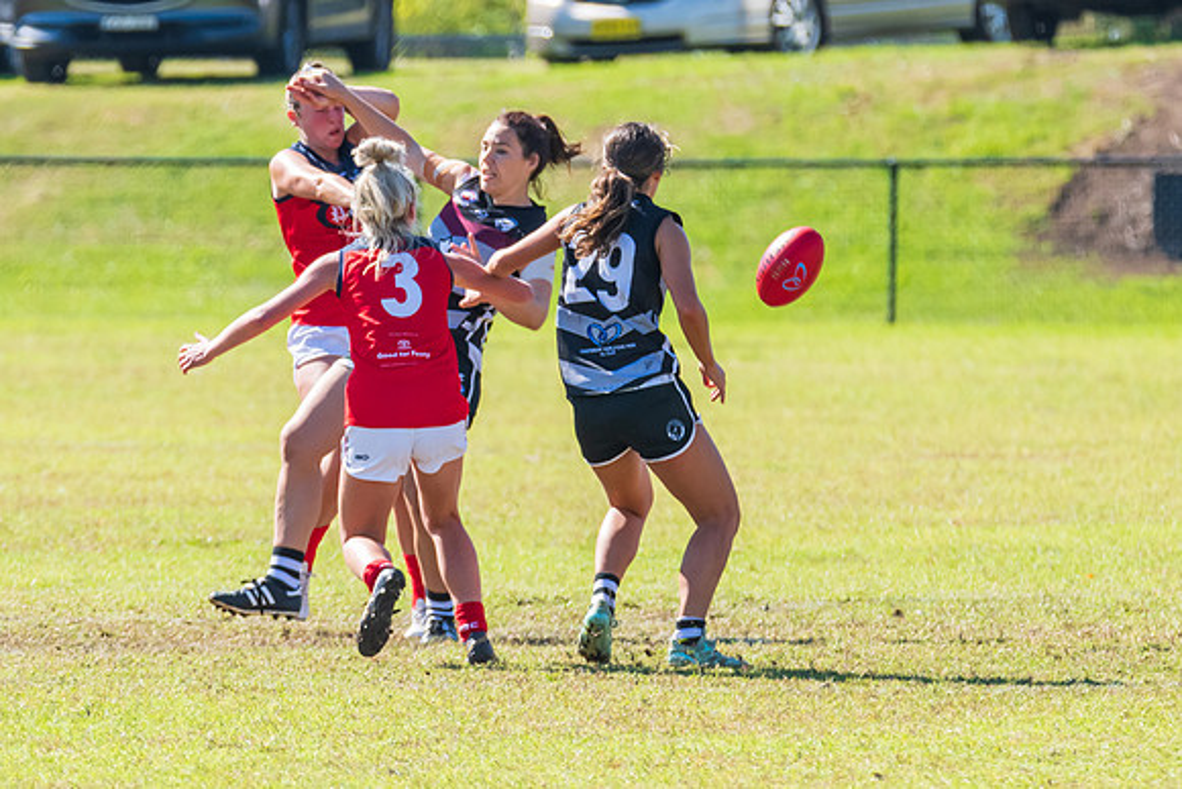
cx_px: 394
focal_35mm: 696
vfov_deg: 2.0
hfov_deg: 3.0
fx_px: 22863
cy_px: 279
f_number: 6.3
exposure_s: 1/2000
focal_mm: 360
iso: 800
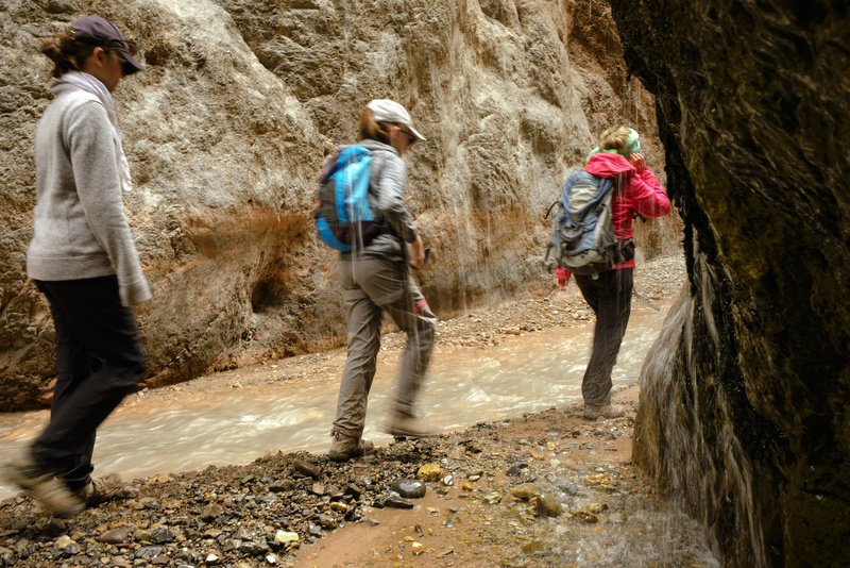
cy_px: 284
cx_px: 425
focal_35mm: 35
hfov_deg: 54.4
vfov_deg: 37.9
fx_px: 827
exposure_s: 1/30
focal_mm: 23
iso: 400
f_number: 11
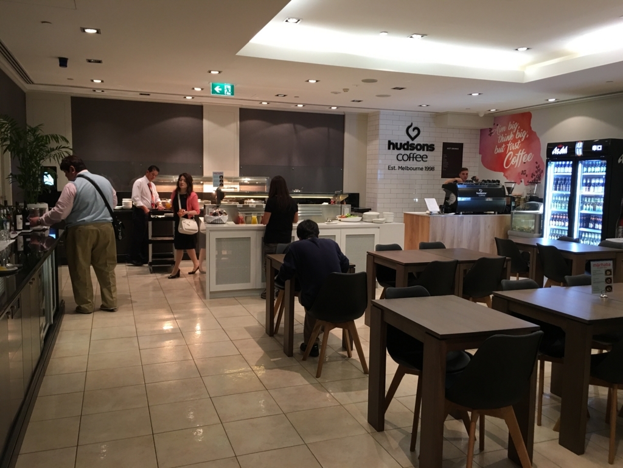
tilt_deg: -5.0
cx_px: 312
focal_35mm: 29
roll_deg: -1.9
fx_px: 522
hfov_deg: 61.7
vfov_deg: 48.2
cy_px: 234
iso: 50
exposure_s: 1/17
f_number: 2.2
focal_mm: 4.15
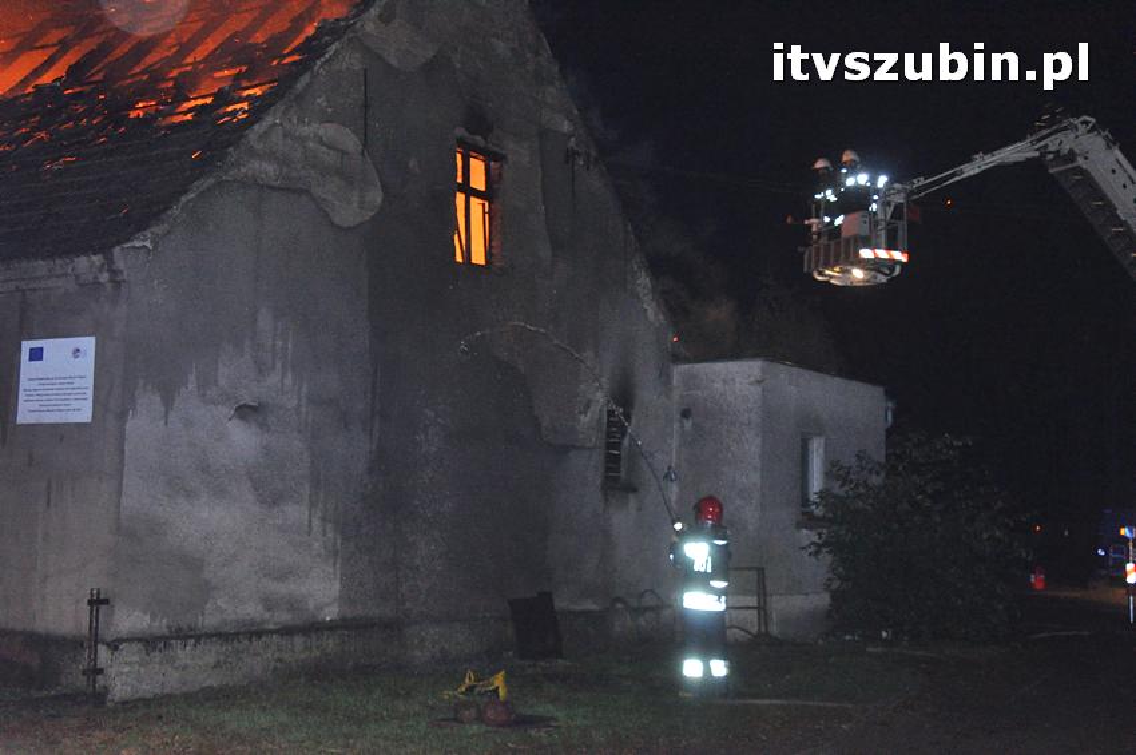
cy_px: 378
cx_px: 568
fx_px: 1608
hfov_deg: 38.9
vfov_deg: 26.4
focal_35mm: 51
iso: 2500
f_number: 5.6
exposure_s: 1/60
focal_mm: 34
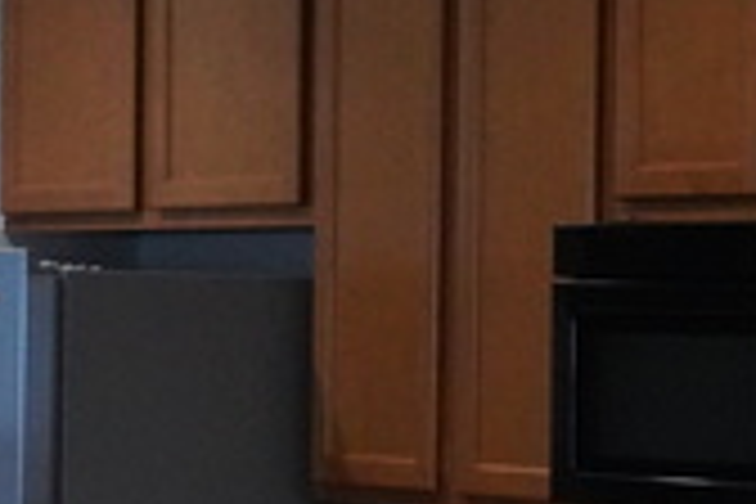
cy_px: 448
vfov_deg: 8.2
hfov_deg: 12.3
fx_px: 3484
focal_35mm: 166
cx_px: 666
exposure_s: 1/640
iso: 6400
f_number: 2.8
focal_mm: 29
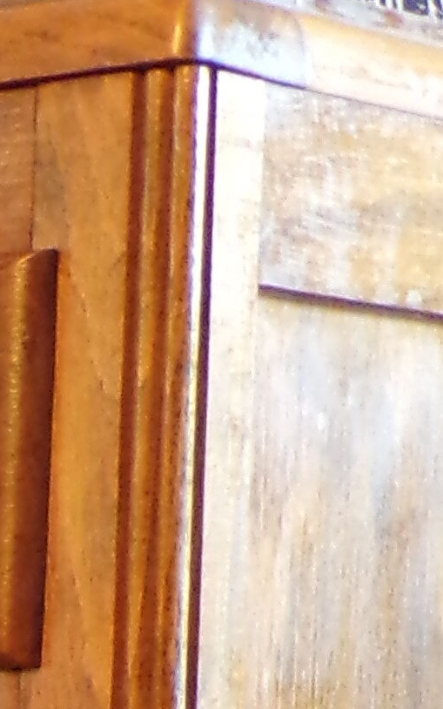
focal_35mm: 192
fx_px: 3708
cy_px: 1358
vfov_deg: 10.2
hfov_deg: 6.7
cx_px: -218
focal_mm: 5.8
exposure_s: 1/12
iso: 400
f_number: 3.2
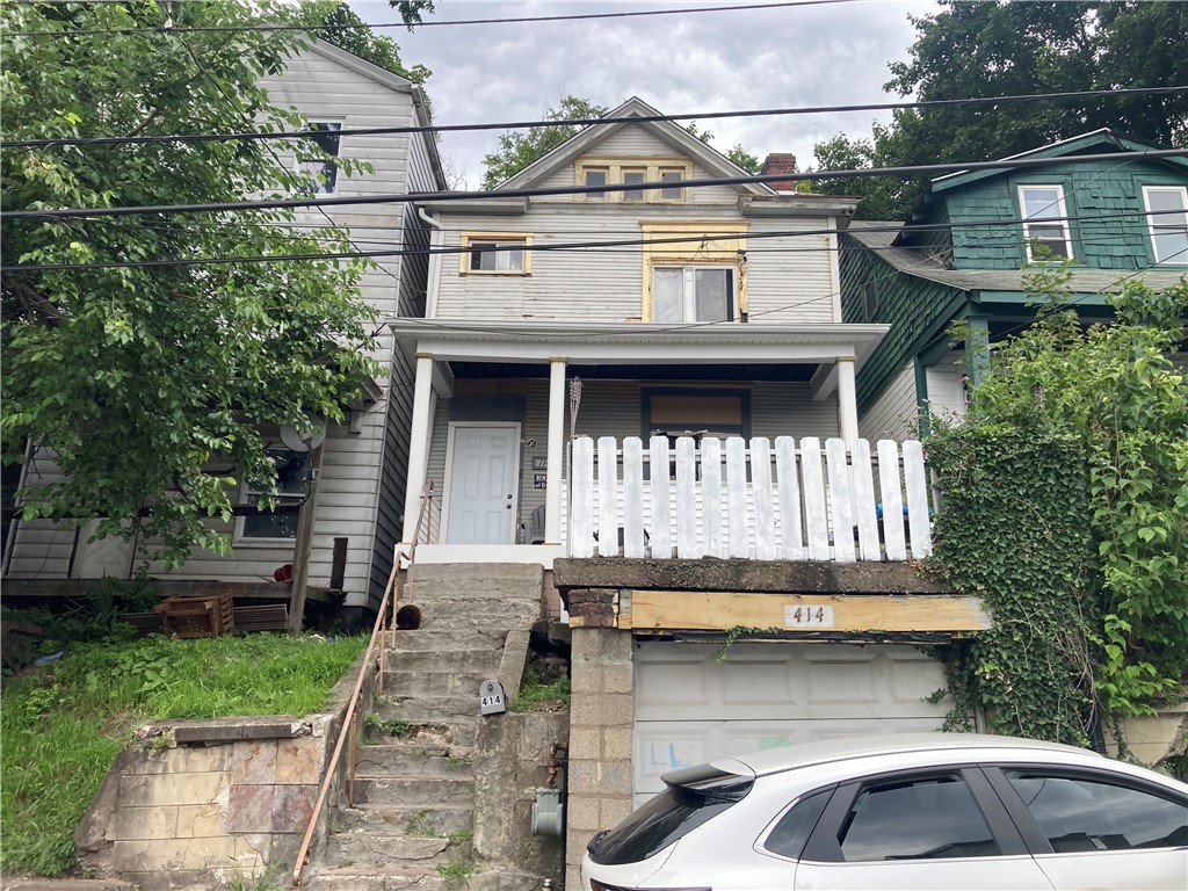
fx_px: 961
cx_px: 594
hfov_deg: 63.4
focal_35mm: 28
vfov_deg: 49.7
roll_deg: -2.3
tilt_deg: +19.2
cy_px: 446
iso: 20
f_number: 1.8
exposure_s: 1/516
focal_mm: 3.99
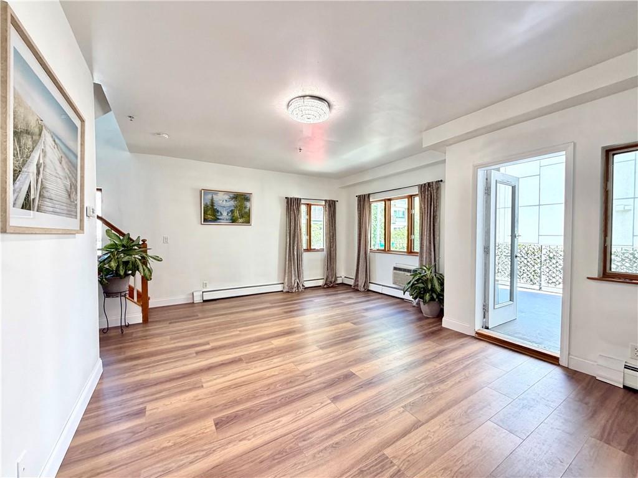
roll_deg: +0.3
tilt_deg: -1.8
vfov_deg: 85.6
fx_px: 258
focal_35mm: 14
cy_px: 239
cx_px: 319
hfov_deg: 102.1
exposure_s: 1/60
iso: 250
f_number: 2.2
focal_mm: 2.22
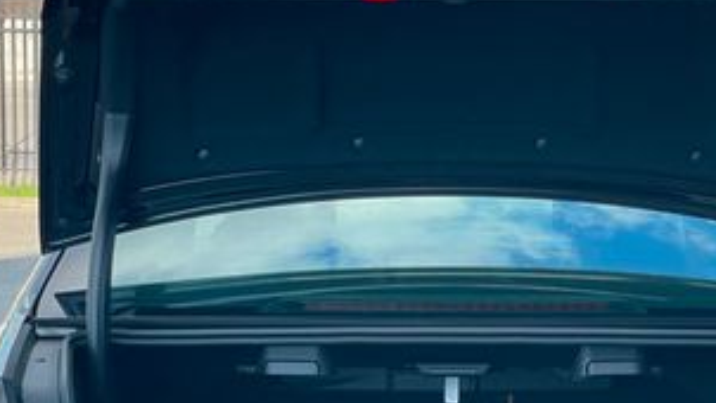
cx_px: 458
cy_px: 424
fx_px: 2279
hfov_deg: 17.8
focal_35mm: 120
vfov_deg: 10.0
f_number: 2
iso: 25
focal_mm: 6
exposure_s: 1/318
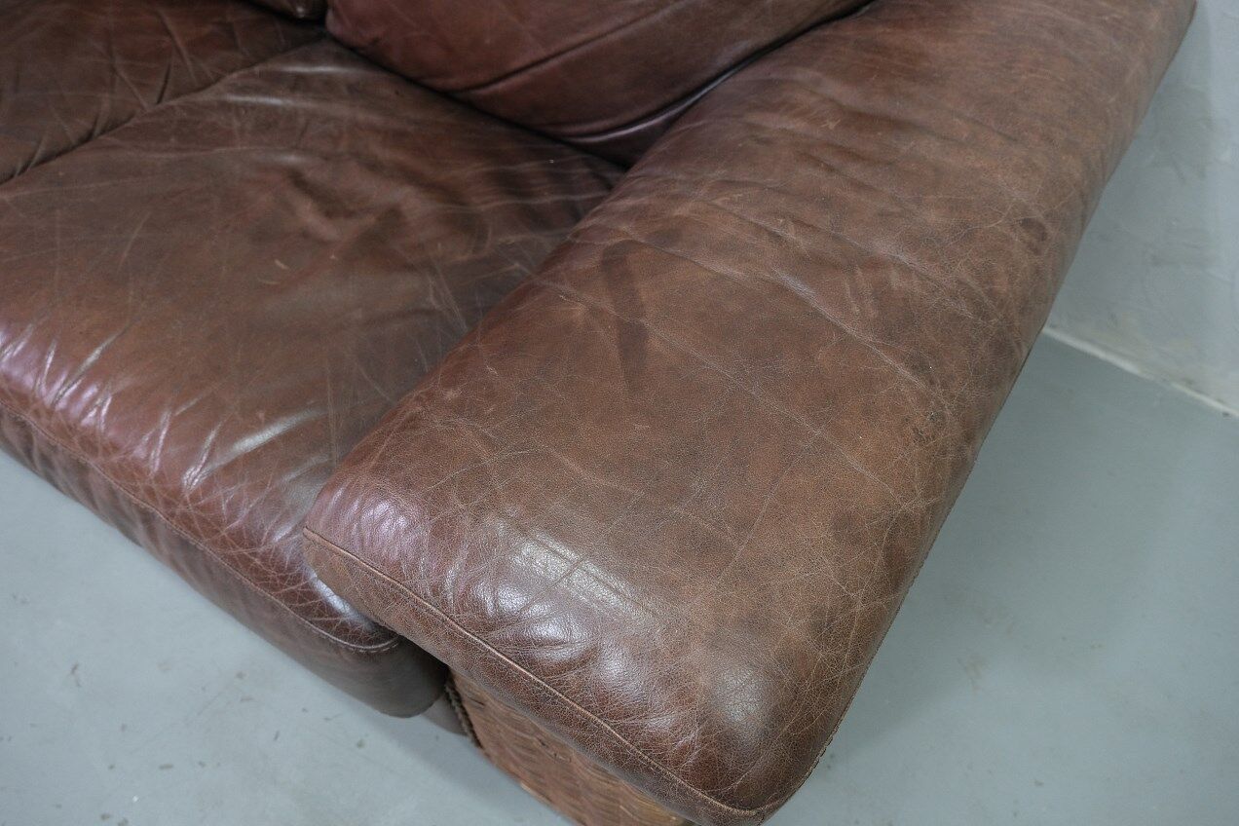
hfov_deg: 69.4
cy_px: 413
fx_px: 895
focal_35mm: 26
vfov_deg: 49.6
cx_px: 620
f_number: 4
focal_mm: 17.1
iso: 1250
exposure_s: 1/26
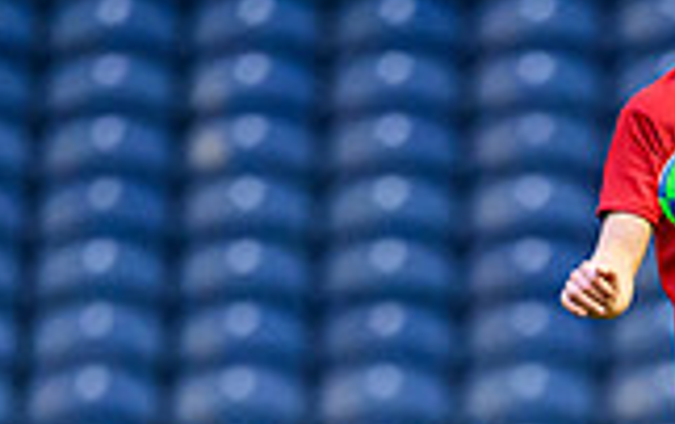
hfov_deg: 0.8
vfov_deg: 0.5
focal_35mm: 2597
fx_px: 47824
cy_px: 760
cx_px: 731
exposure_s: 1/1250
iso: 8000
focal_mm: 560
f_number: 4
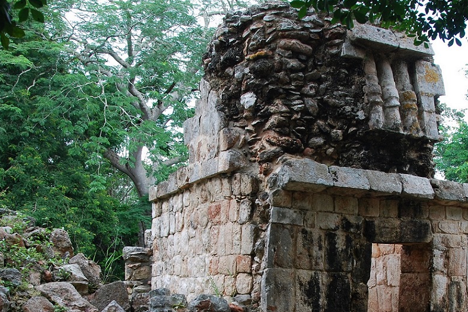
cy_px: 278
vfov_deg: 22.1
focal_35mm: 60
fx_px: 780
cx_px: 303
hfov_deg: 33.2
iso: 200
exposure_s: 1/60
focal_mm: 22
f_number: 8
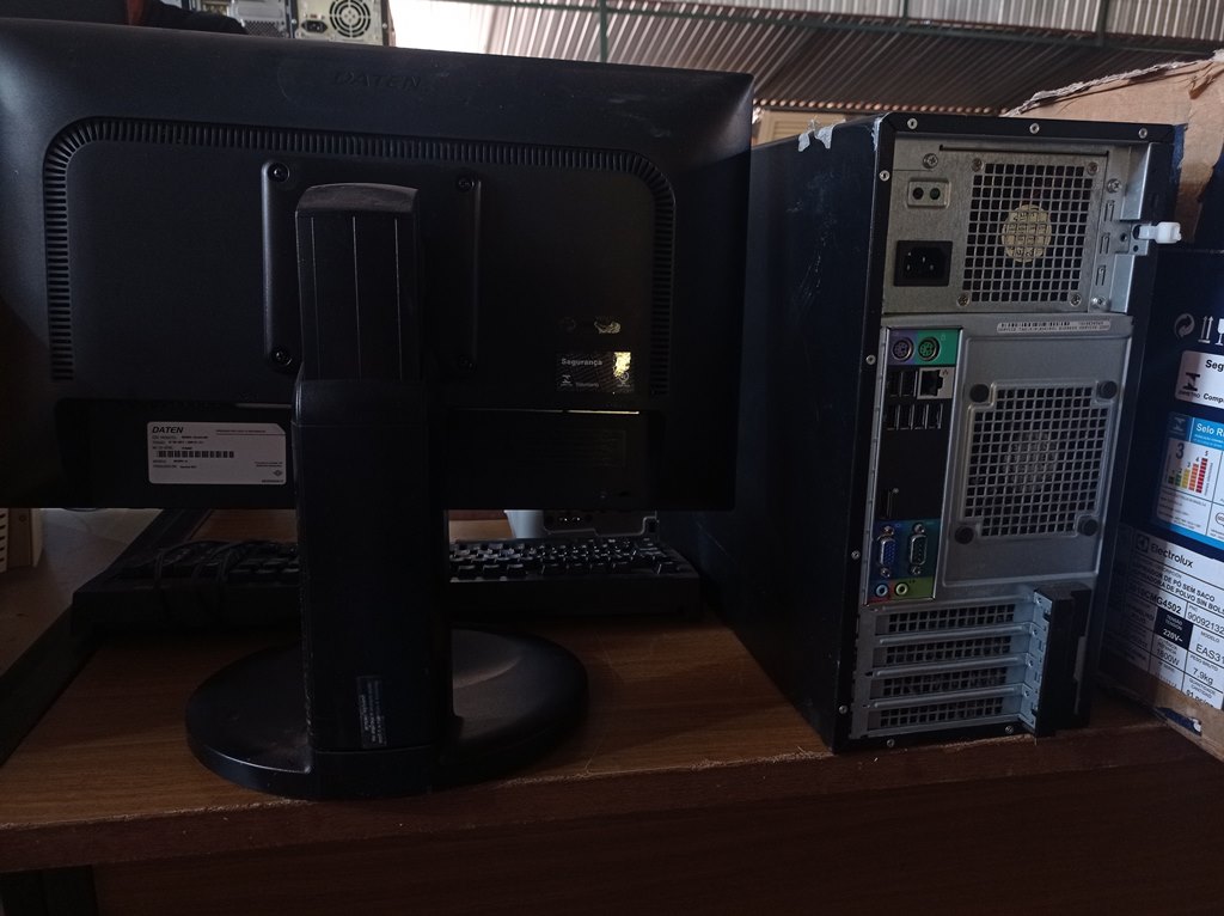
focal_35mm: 28
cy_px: 458
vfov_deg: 49.7
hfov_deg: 63.5
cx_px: 612
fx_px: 989
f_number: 1.79
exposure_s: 1/60
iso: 207
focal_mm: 4.7
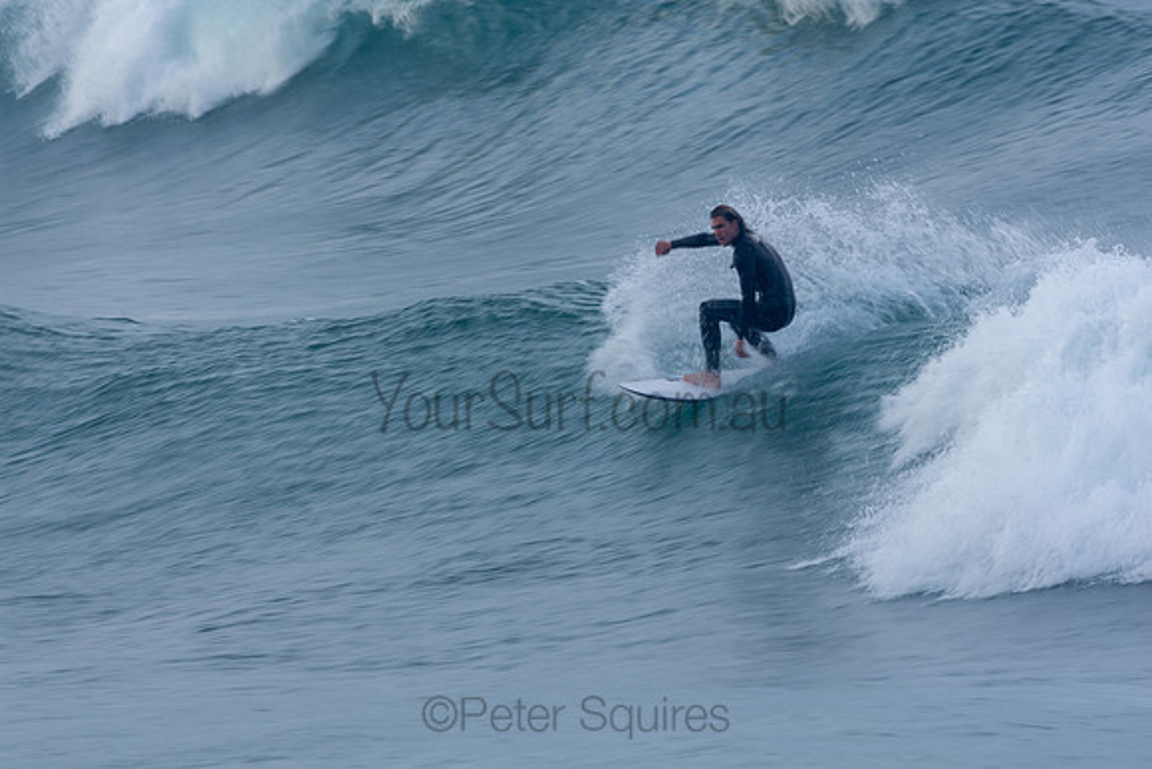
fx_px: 23044
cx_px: 576
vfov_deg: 1.9
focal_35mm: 720
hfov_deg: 2.9
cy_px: 384
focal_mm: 480
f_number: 14
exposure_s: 1/50
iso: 100
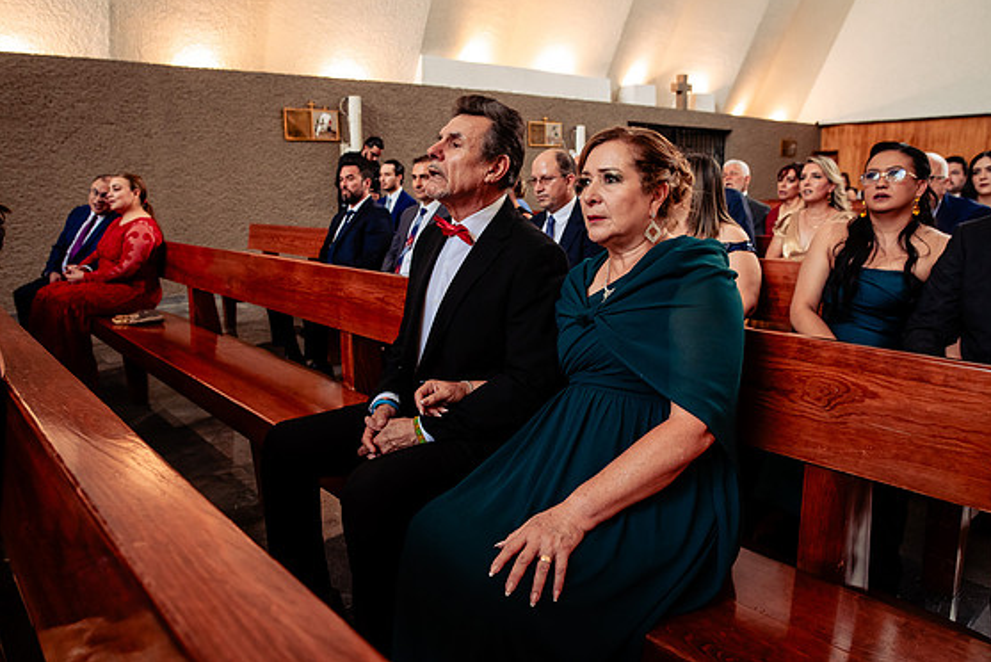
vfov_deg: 51.3
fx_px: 689
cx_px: 502
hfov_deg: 71.5
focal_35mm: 25
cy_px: 319
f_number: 4.5
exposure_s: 1/125
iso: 1600
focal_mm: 24
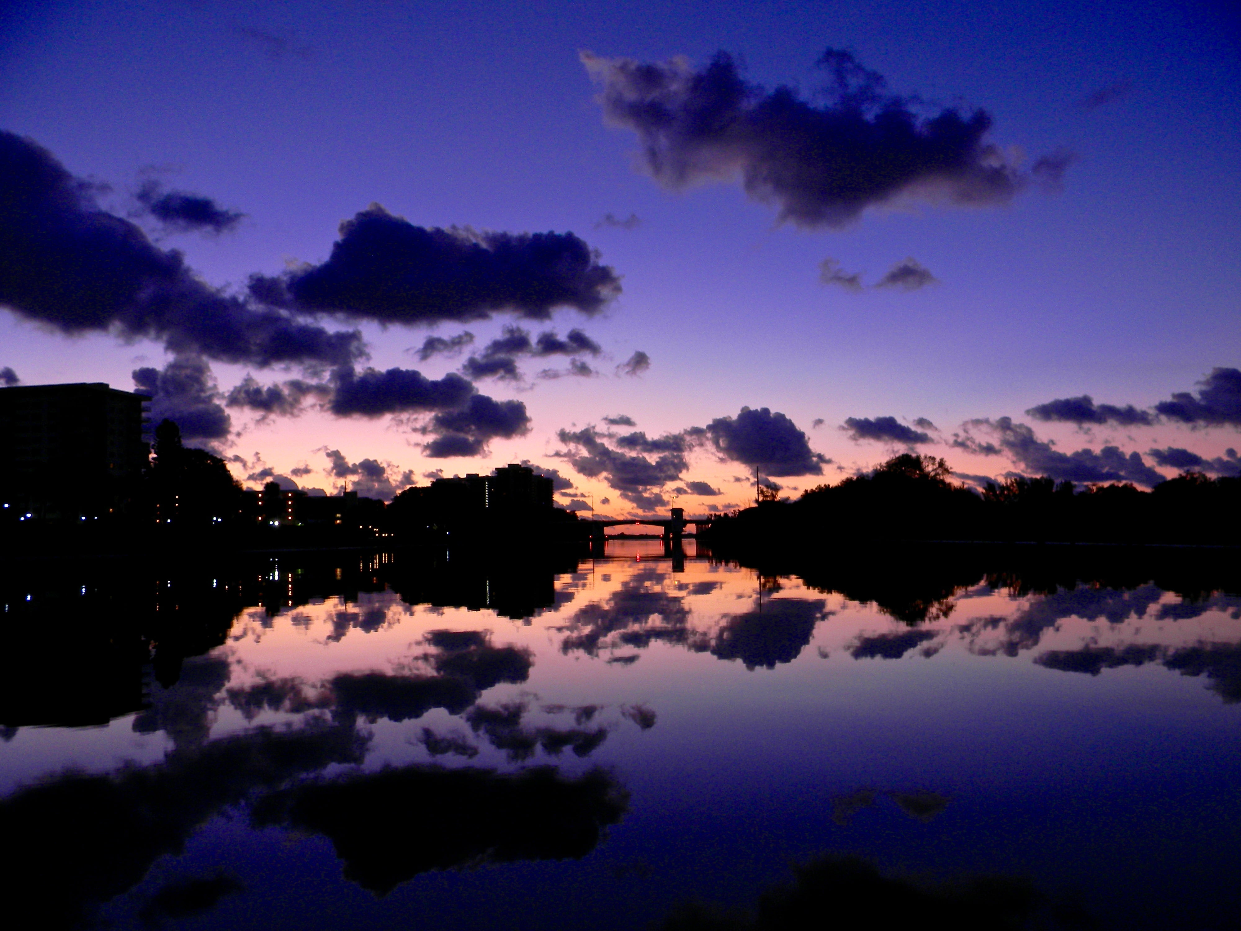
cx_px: 620
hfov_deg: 63.4
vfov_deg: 49.7
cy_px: 466
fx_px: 1004
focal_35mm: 28
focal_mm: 5
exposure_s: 1/4.5
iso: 80
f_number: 3.5
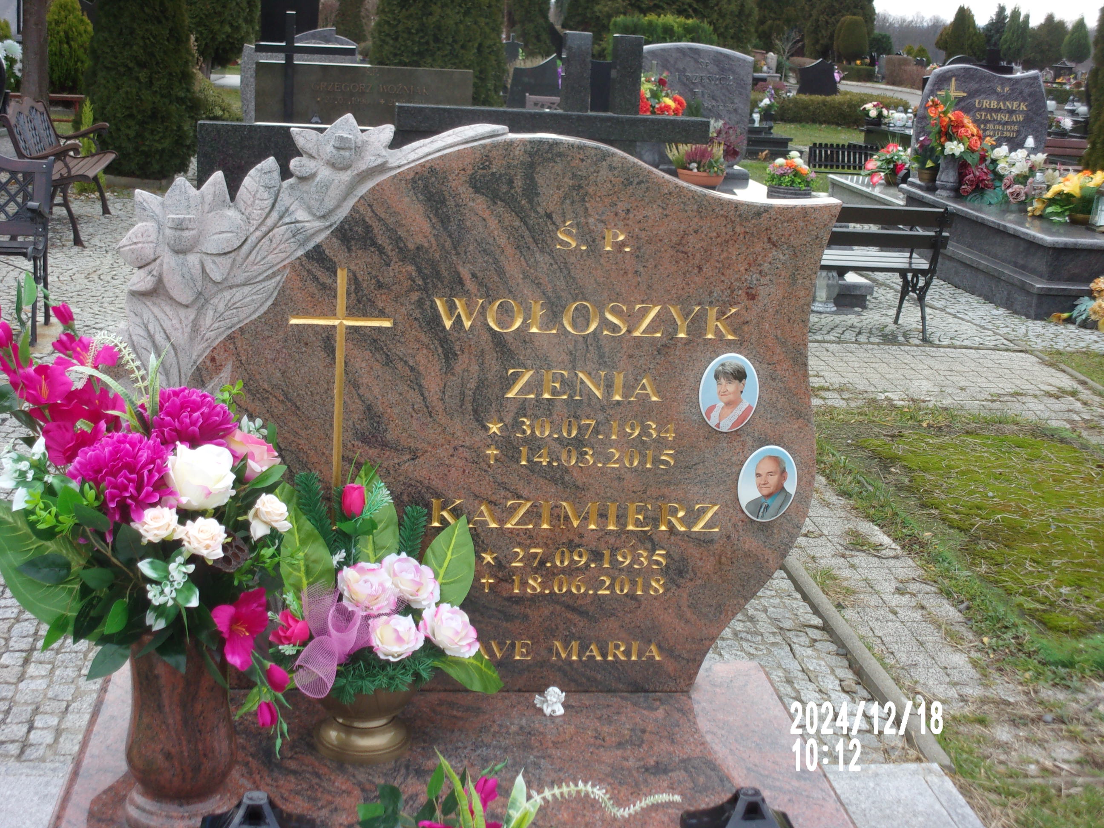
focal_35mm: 53
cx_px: 552
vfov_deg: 27.5
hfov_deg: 36.2
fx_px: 1690
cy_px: 414
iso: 80
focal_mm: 9.5
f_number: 4.9
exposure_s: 1/50
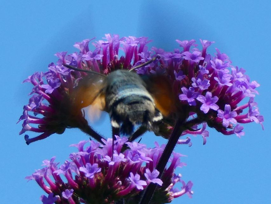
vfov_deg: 6.5
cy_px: 102
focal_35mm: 229
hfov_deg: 8.6
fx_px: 1793
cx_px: 136
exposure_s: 1/250
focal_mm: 41.1
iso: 80
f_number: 5.5
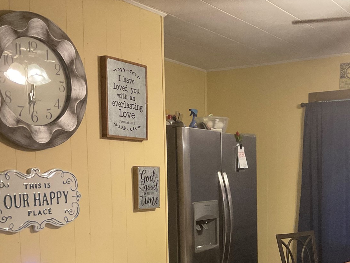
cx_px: 266
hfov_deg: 34.7
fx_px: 546
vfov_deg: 26.2
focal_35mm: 54
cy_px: 230
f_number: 1.8
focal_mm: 3
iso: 200
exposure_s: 1/60
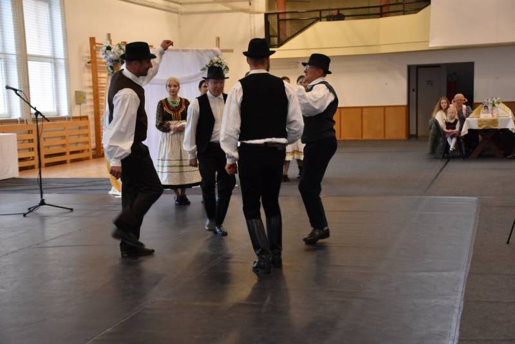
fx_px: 859
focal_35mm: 60
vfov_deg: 22.6
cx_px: 258
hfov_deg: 33.4
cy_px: 172
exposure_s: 1/100
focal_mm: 40
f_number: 4.5
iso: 800
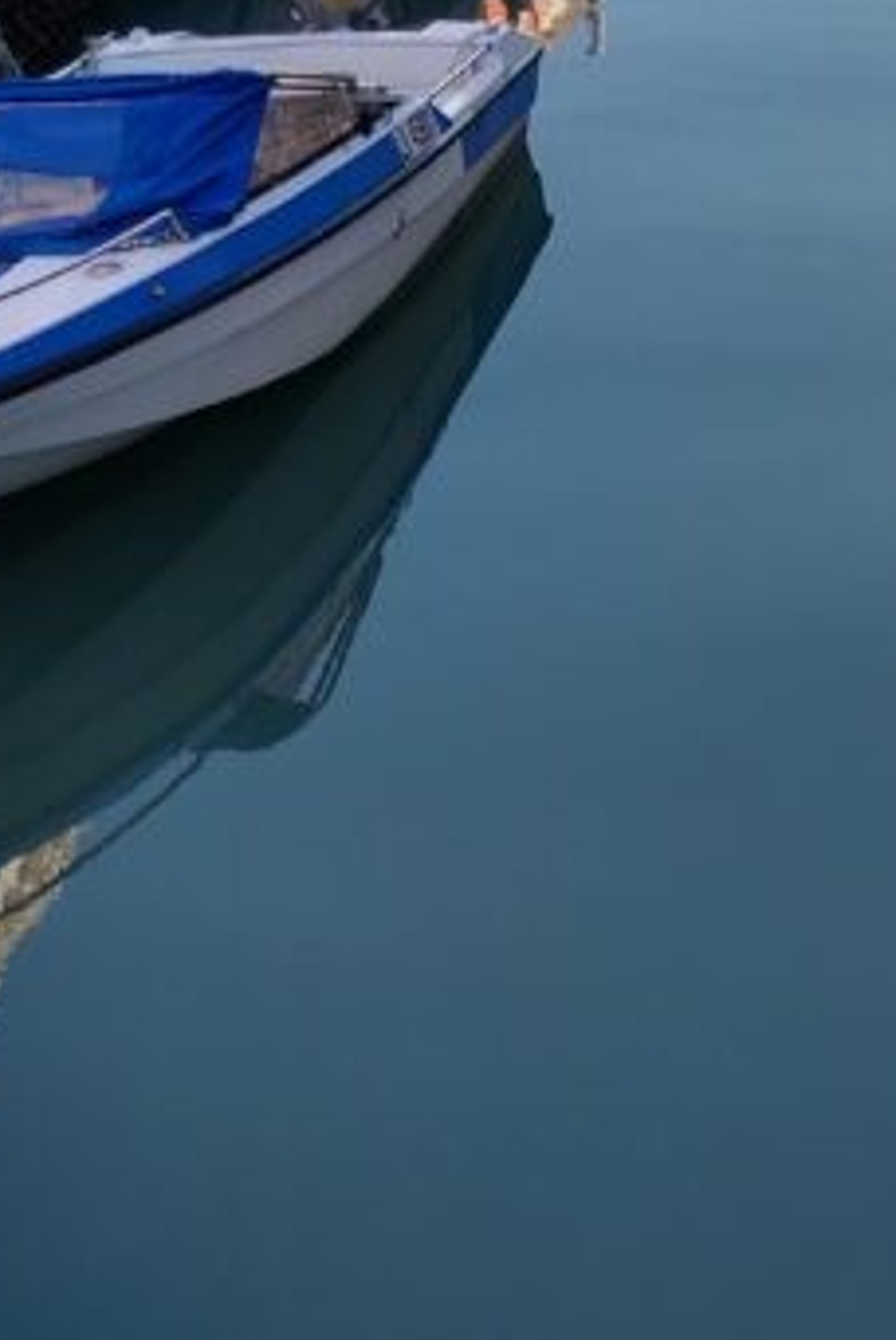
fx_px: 2906
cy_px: -641
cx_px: 1014
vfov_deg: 21.8
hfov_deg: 16.9
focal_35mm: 78
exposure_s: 1/192
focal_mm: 4.25
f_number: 1.7
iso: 100
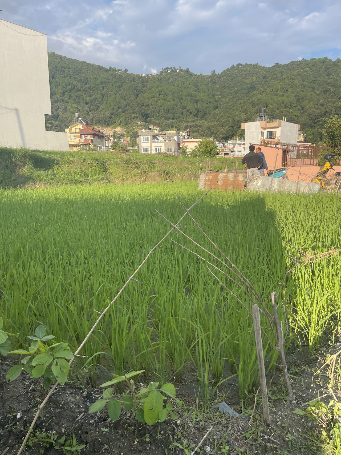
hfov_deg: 54.9
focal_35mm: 25
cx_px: 170
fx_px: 328
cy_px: 228
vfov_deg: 69.4
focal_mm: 5.1
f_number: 1.6
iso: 32
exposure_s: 1/994
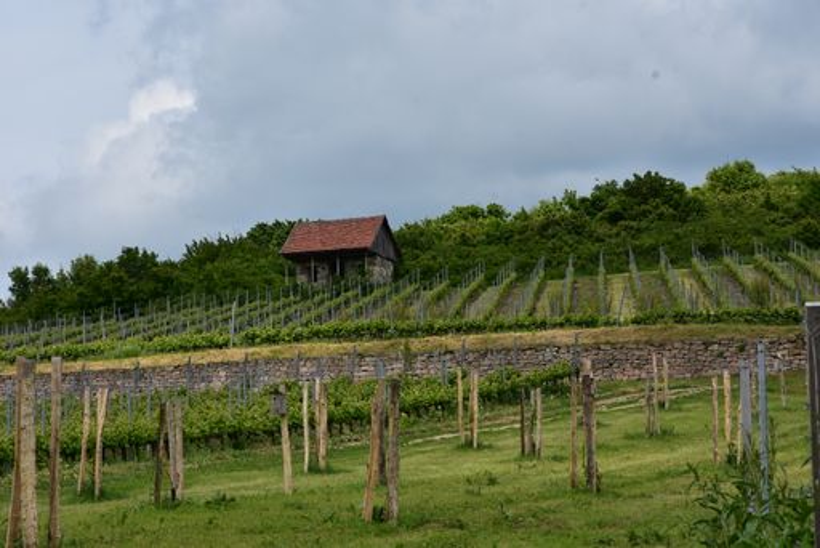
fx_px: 3589
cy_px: 274
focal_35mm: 158
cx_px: 410
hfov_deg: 13.0
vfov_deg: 8.7
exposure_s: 1/160
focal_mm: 105
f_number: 11
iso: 100
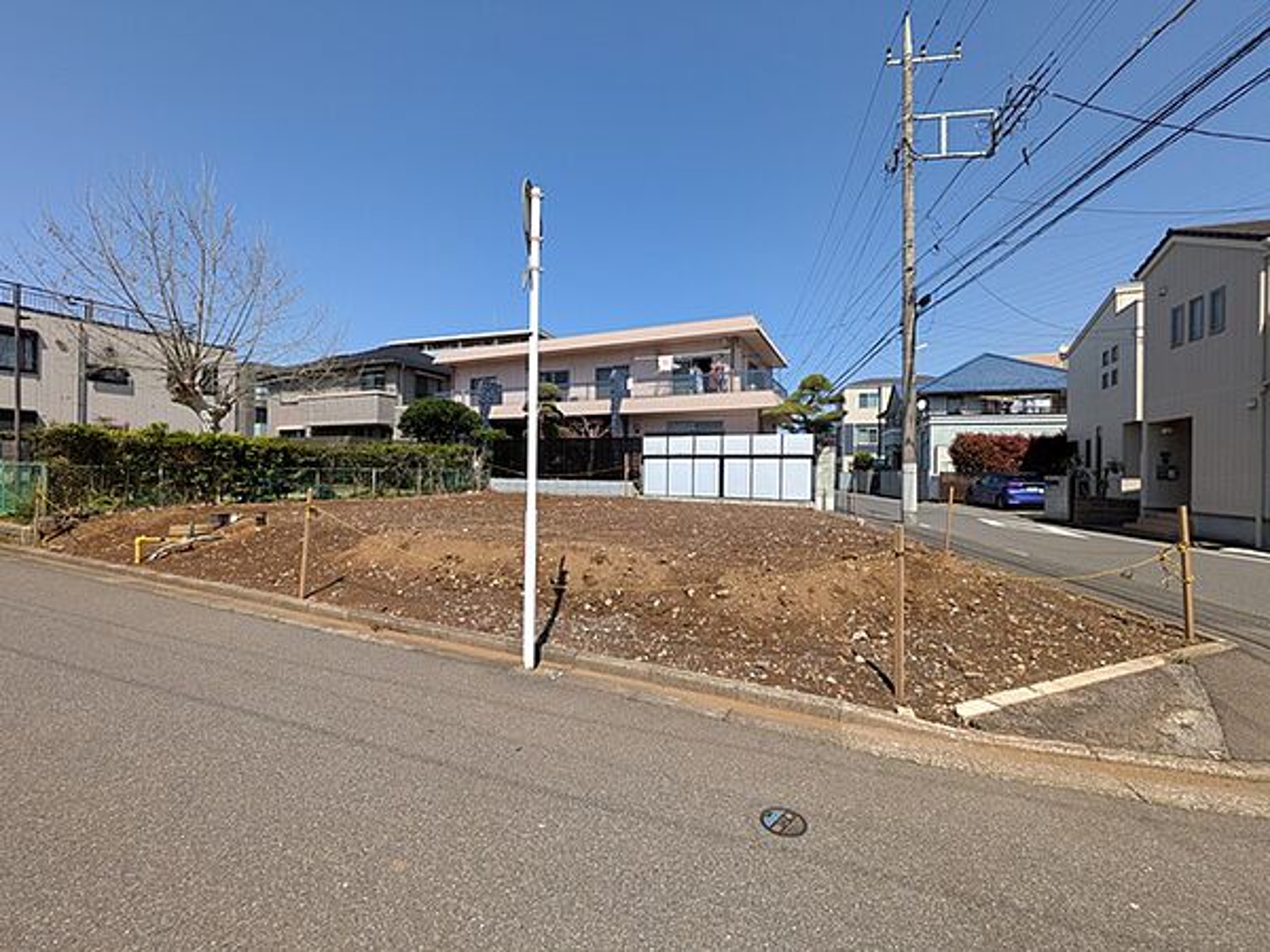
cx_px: 635
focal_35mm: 14
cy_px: 476
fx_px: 514
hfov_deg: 102.1
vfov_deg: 85.7
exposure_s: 1/1923
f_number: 2.2
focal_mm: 1.83
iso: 43
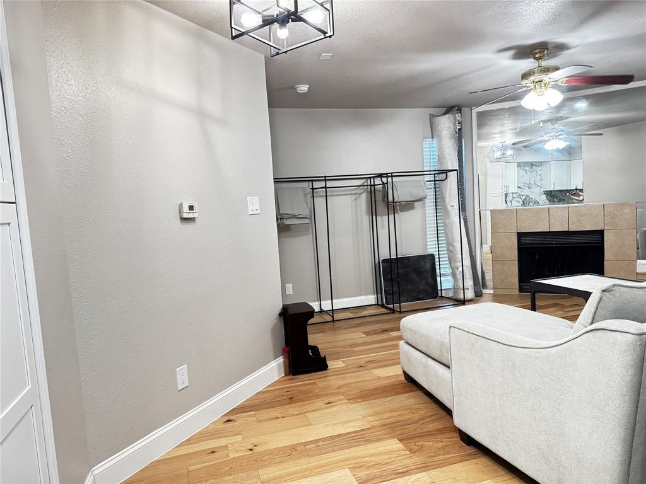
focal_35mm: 24
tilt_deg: -5.4
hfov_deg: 71.6
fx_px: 448
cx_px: 323
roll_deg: +3.4
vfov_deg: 56.8
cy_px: 242
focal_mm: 6.76
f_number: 1.78
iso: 400
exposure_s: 1/60
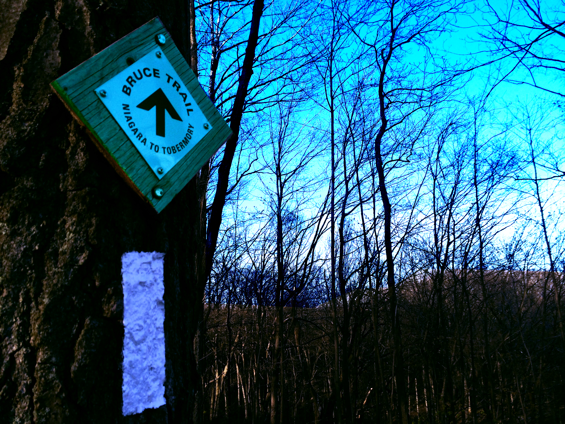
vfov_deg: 46.8
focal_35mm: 30
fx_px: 490
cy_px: 212
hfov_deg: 60.0
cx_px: 282
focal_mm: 4.12
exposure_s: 1/760
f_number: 2.2
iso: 32
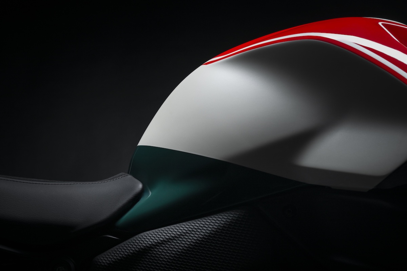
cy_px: 136
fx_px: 791
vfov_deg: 19.5
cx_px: 204
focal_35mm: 70
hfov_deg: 28.8
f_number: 11
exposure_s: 1/160
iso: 100
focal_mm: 70
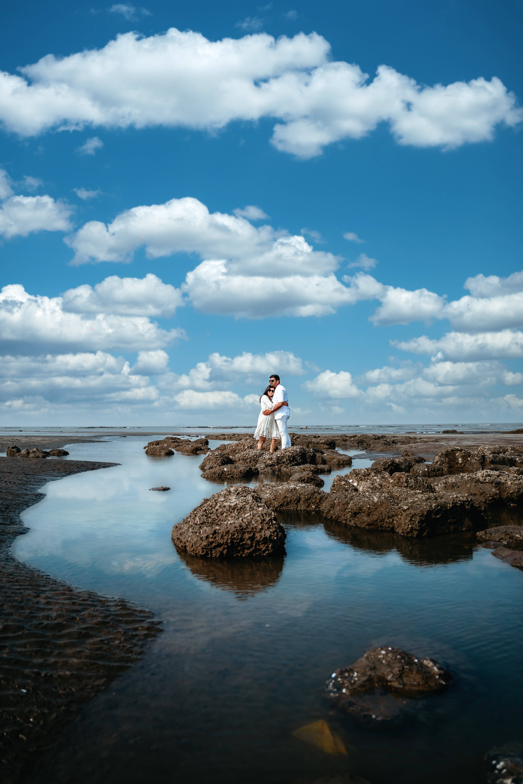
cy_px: 392
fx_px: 675
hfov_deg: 42.3
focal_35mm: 31
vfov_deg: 60.3
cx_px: 262
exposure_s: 1/1600
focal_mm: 31
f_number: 3.5
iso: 100
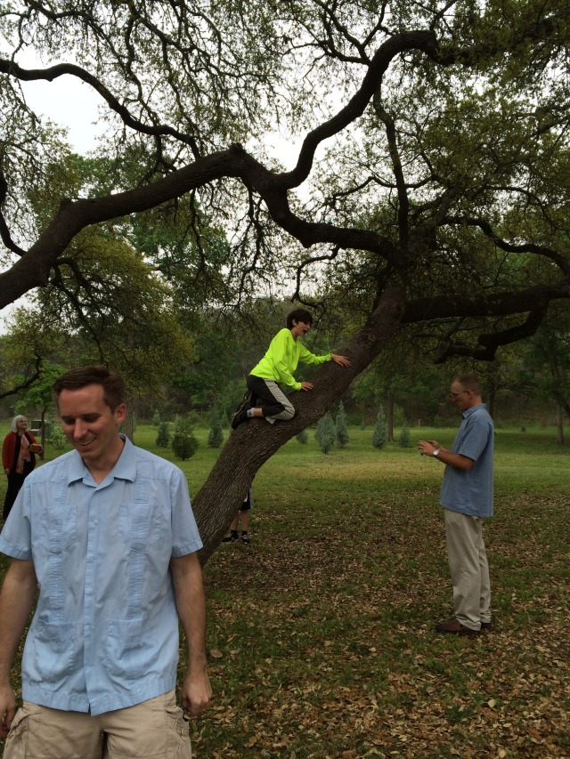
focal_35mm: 29
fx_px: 637
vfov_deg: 61.7
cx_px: 285
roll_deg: -0.4
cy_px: 380
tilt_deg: -0.2
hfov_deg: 48.2
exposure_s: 1/547
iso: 32
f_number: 2.2
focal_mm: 4.15
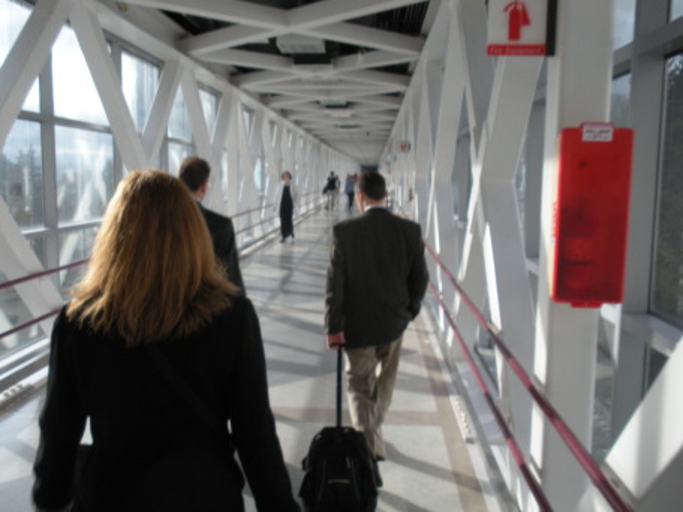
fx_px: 710
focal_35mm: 36
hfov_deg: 51.4
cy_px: 256
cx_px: 342
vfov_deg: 39.7
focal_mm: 6.3
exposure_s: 1/72.6
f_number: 3.5
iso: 143
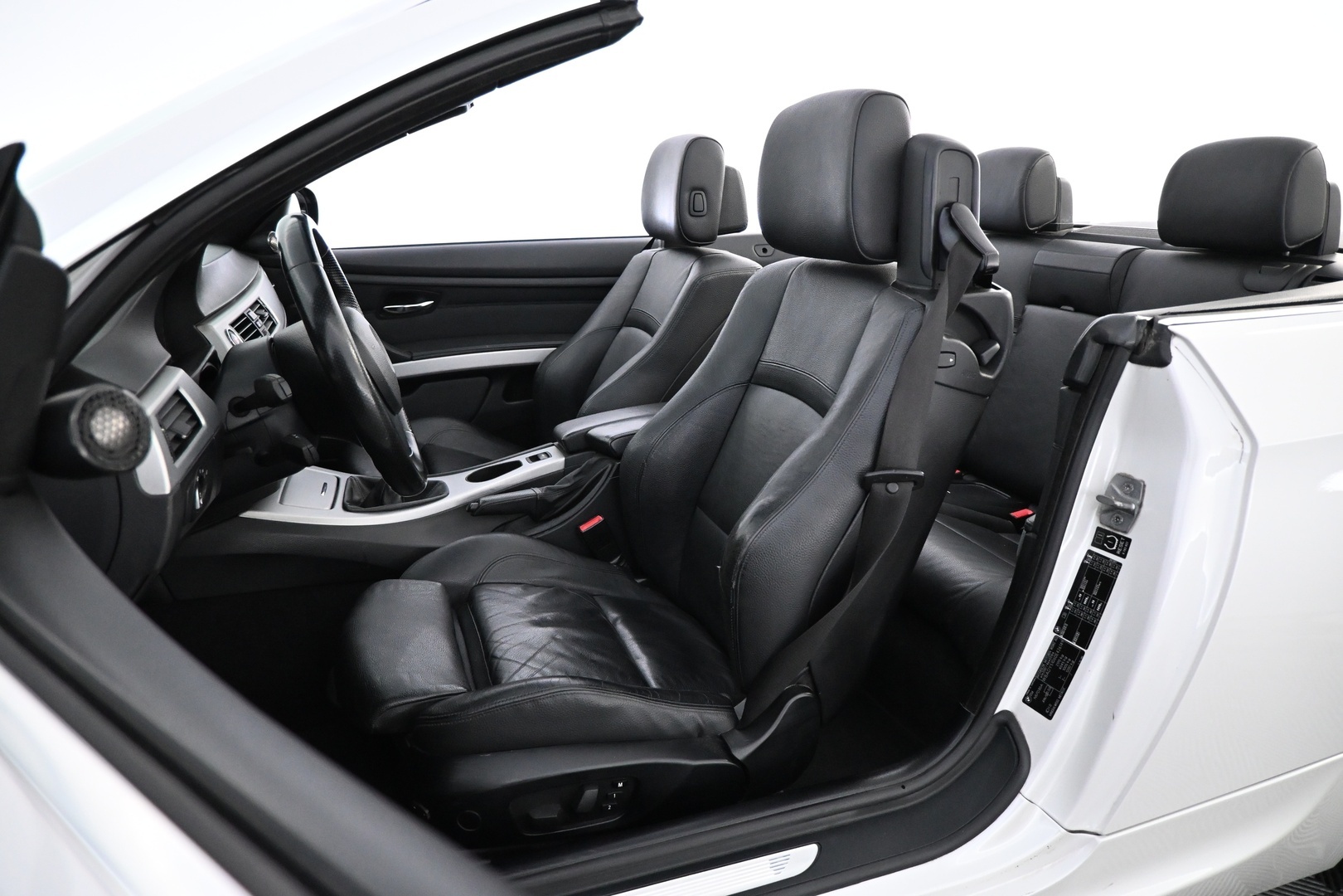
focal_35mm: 24
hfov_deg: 73.7
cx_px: 672
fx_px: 895
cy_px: 448
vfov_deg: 53.1
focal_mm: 16
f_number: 3.5
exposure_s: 1/60
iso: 3600
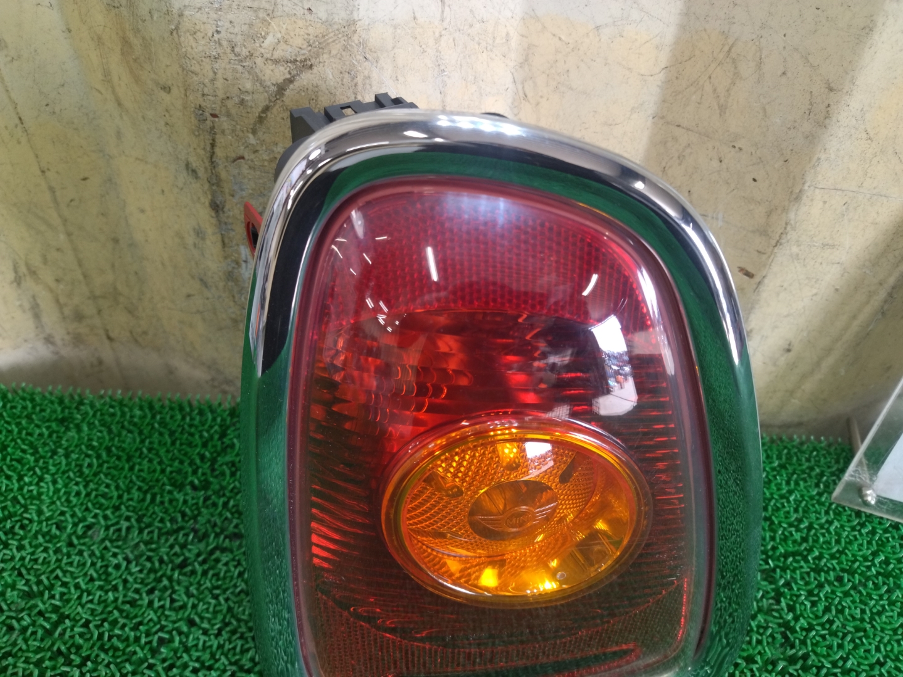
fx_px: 704
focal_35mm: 27
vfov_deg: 51.4
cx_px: 452
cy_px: 338
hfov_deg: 65.3
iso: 132
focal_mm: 4.74
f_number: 1.79
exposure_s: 1/100
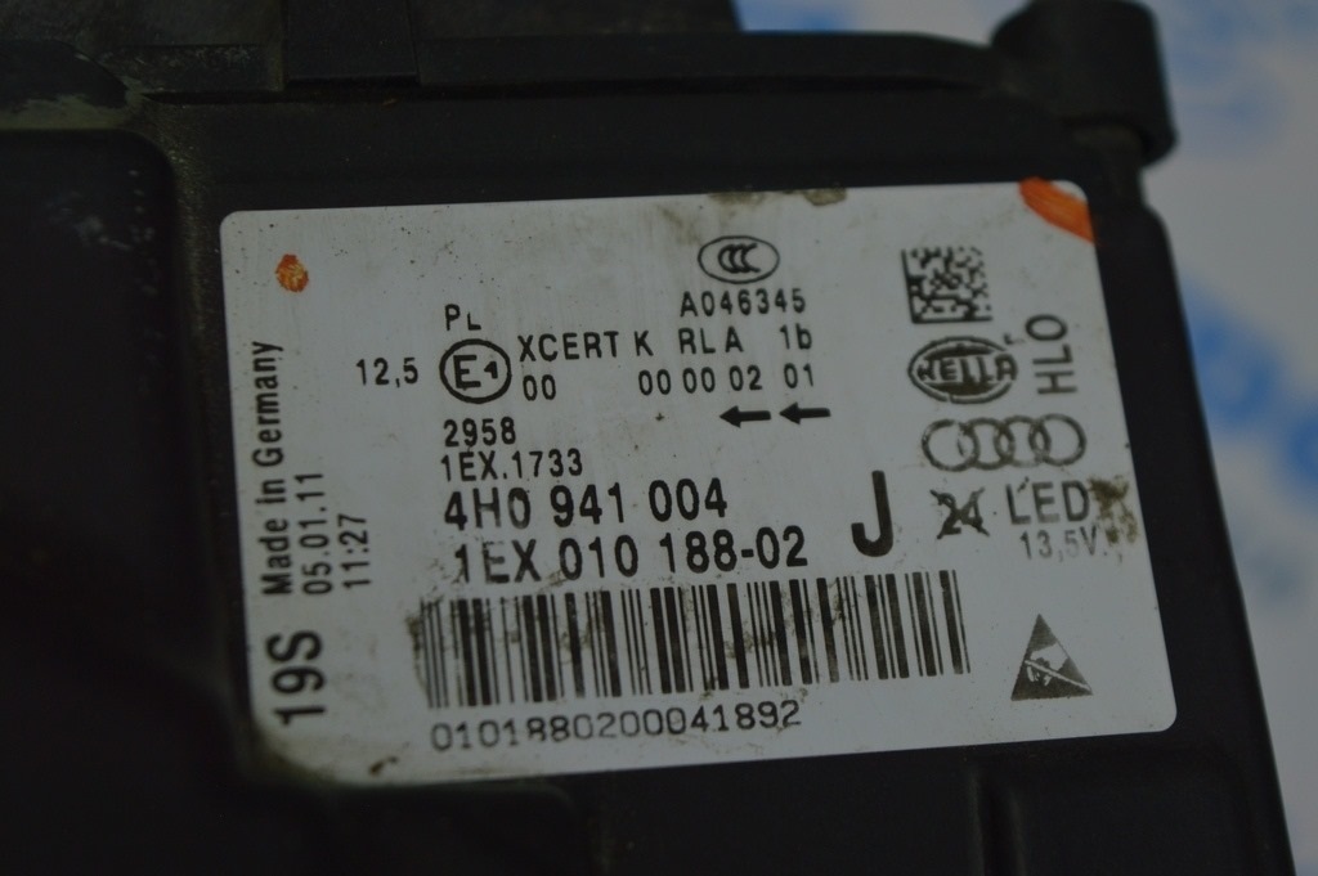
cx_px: 659
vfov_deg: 16.5
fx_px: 3018
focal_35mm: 82
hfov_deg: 24.6
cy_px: 438
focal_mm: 55
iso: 400
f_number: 5.6
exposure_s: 1/200
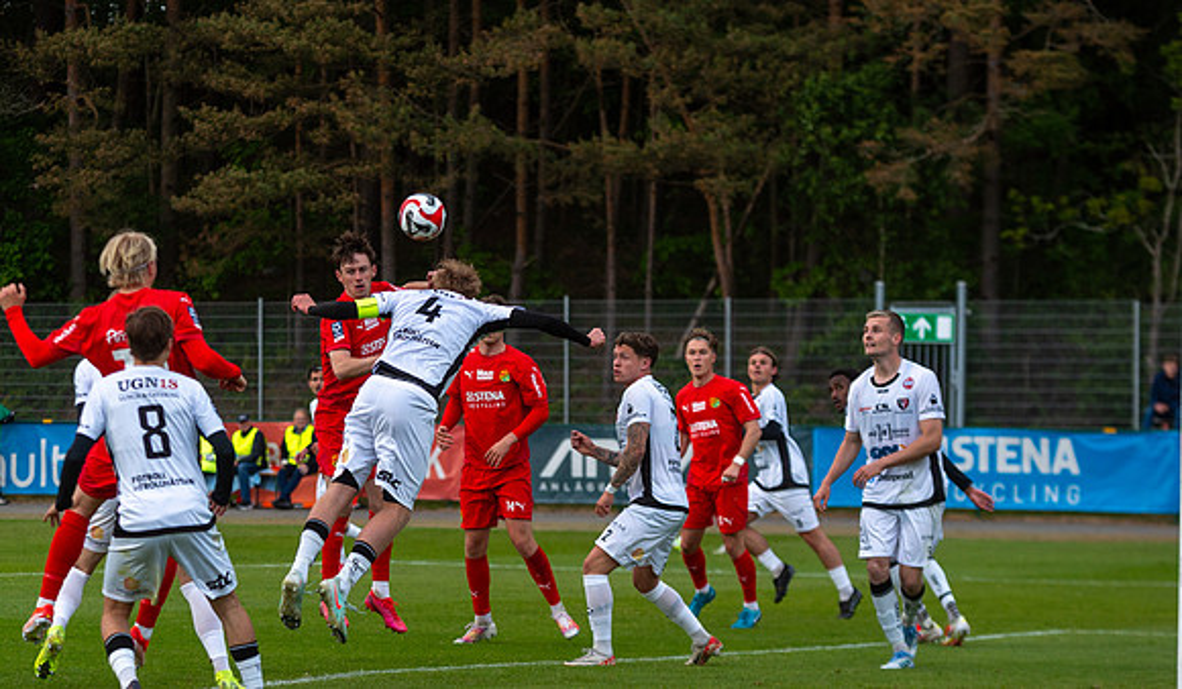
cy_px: 363
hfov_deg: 14.0
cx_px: 422
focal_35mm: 152
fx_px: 4810
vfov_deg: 8.2
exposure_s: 1/1250
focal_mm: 112
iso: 560
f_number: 4
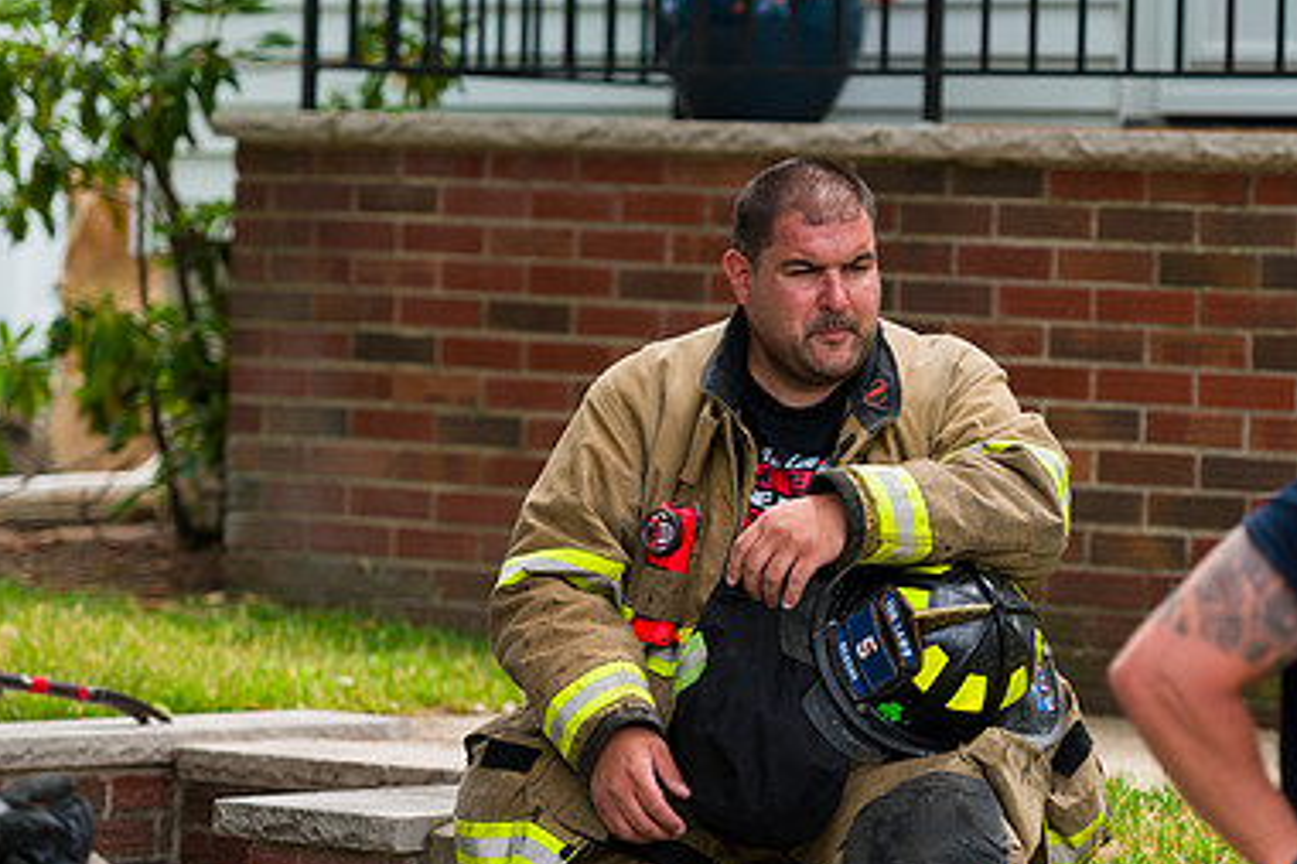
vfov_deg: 6.7
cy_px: 482
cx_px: 867
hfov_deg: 10.0
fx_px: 7418
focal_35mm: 206
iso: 200
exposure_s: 1/800
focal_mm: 135
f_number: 3.2
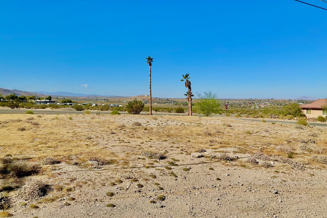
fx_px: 282
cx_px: 162
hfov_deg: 60.3
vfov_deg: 42.3
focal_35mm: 31
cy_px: 119
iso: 16
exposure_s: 1/4065
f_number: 1.8
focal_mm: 3
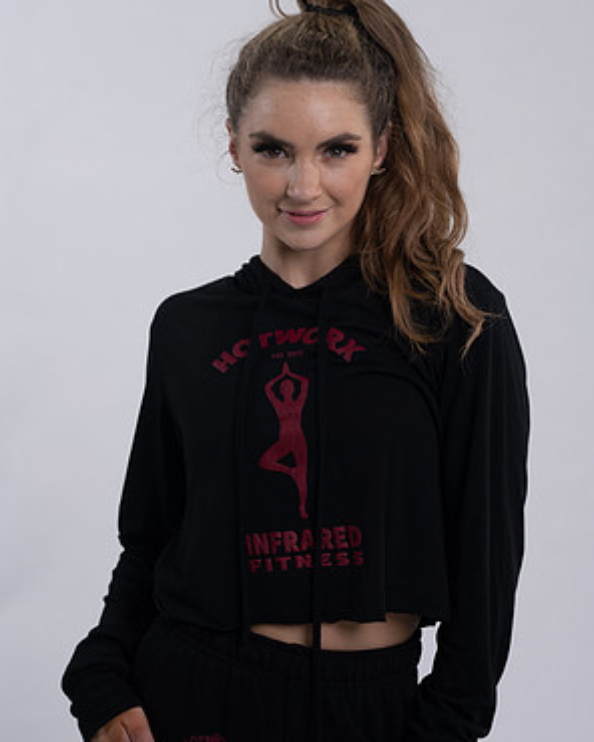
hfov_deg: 15.9
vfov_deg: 19.7
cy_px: 321
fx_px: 2132
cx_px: 295
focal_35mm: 97
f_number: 4
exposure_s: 1/125
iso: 125
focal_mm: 85
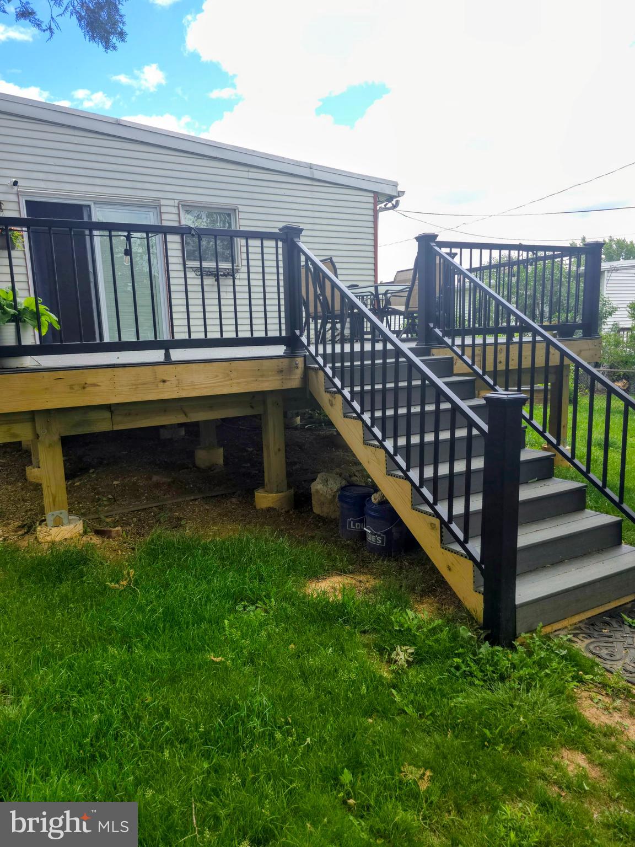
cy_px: 424
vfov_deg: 73.9
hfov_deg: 58.9
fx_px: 563
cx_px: 318
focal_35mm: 23
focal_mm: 6.3
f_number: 1.7
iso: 12
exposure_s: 1/179
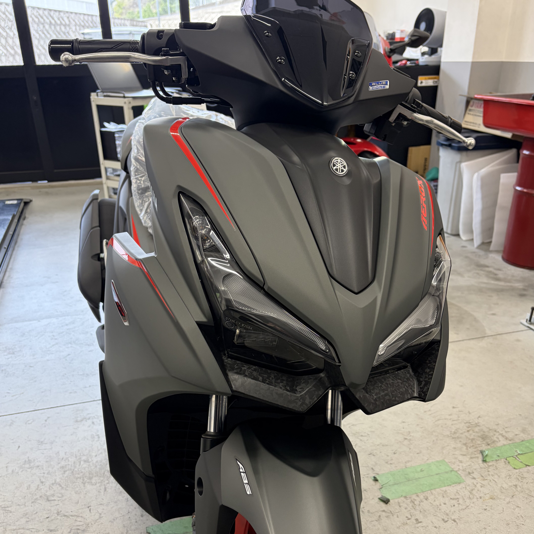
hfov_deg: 52.5
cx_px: 266
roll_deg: +1.0
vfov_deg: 51.9
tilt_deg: -26.9
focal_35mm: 31
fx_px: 541
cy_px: 336
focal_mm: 5.96
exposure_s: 1/108
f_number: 1.6
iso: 125
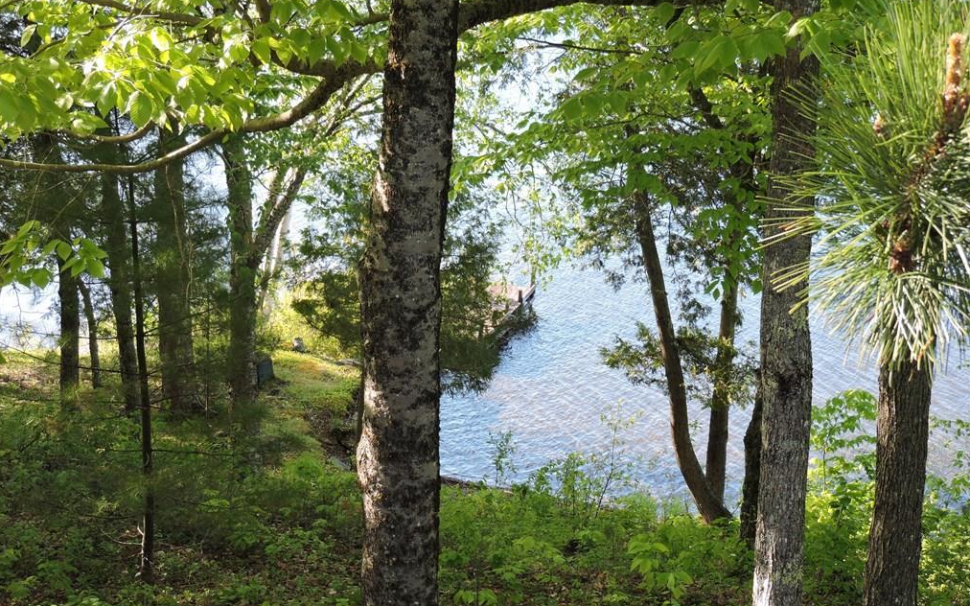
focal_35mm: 59
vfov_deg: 22.0
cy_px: 328
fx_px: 1559
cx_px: 480
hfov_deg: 34.6
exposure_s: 1/80
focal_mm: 9.8
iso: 100
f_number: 3.7
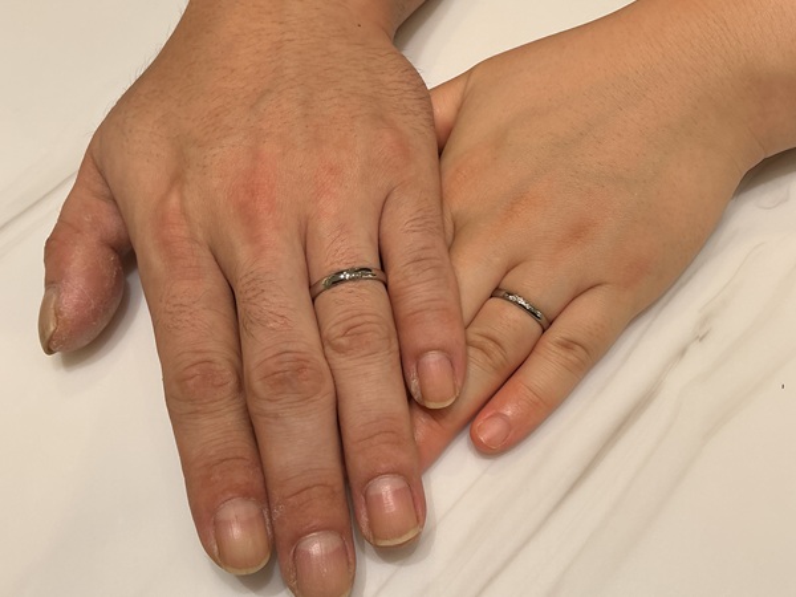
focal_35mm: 29
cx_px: 398
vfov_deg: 48.2
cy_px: 298
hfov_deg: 61.7
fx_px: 667
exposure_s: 1/148
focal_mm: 3
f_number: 1.8
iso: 20
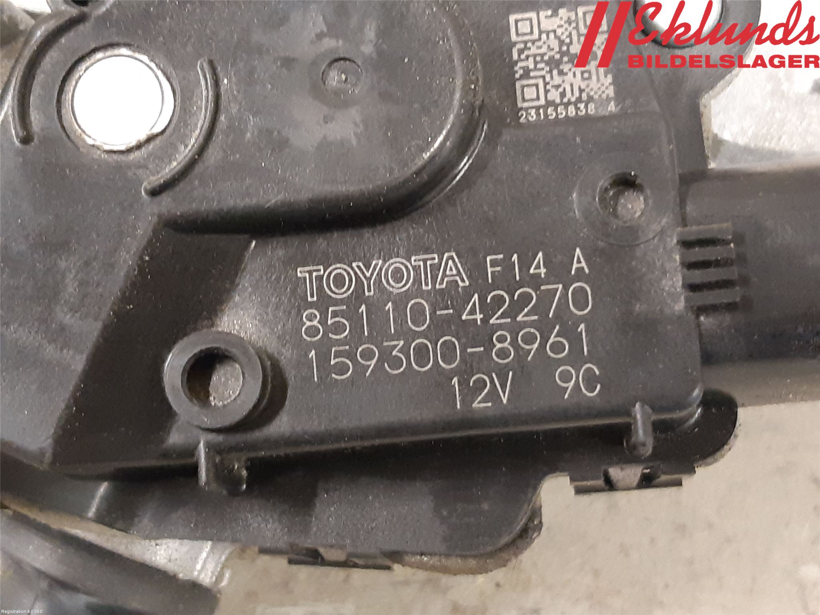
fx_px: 616
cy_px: 308
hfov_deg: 67.3
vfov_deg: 53.1
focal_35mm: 26
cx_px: 410
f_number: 1.7
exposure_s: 1/25
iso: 400
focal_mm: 3.93
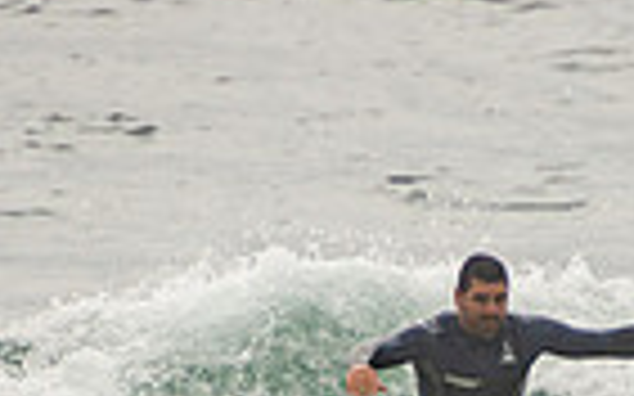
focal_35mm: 2522
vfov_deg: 0.5
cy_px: 515
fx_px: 43559
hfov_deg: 0.8
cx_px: 580
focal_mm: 400
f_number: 5.6
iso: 140
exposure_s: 1/800
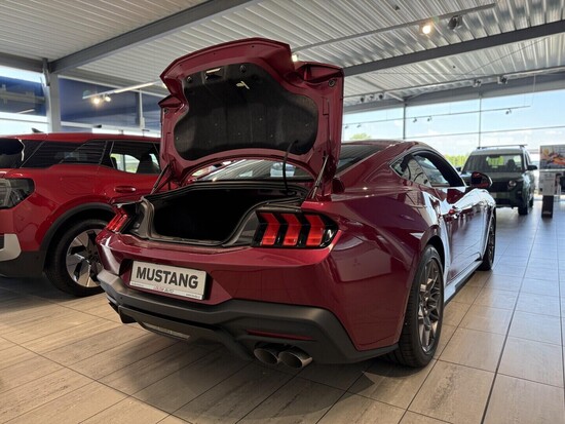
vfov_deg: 56.9
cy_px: 212
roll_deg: +0.9
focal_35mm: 24
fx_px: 392
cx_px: 282
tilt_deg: -4.7
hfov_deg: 71.6
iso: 200
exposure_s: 1/165
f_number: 1.78
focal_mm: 6.76
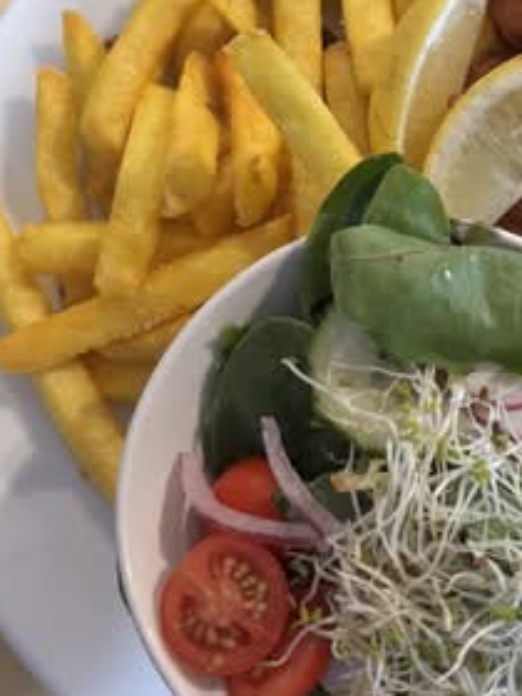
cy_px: 190
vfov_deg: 28.2
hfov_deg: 21.4
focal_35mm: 68
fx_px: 1367
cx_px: 418
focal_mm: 5.96
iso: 160
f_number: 1.6
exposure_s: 1/50
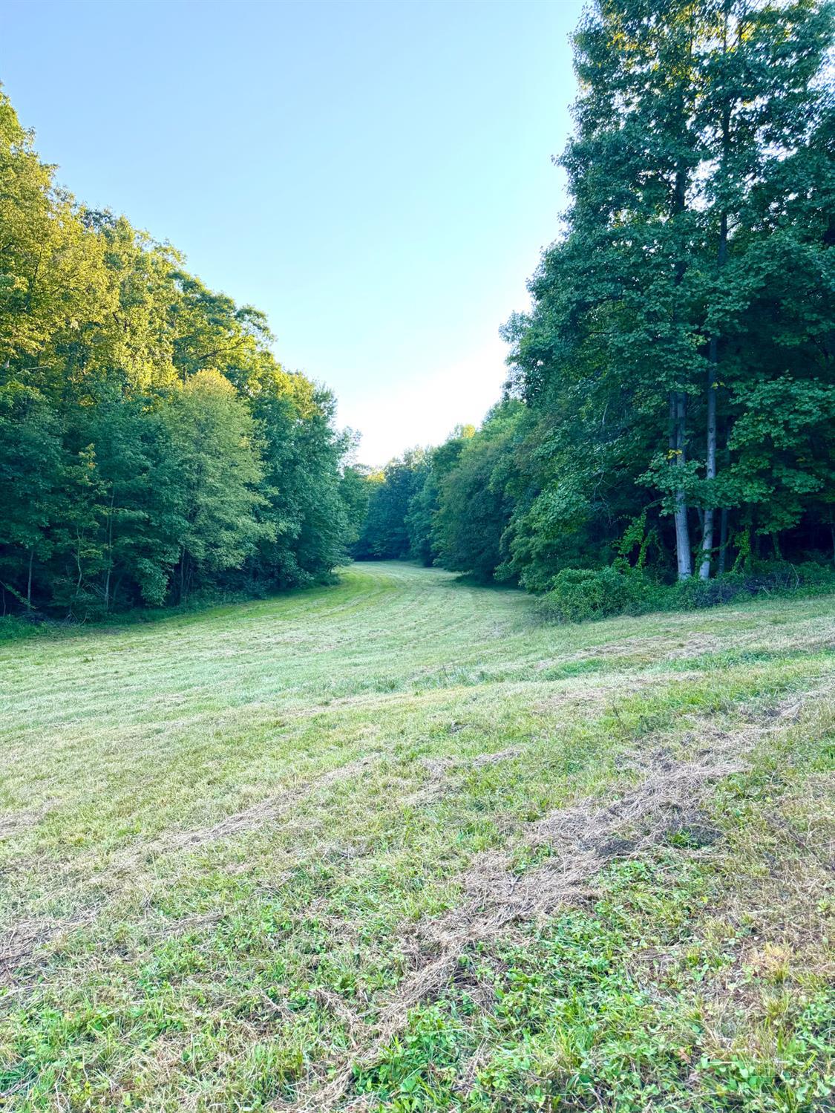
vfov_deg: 71.6
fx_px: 772
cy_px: 556
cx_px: 418
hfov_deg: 56.8
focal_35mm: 24
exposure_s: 1/805
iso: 100
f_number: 1.78
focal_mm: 6.76
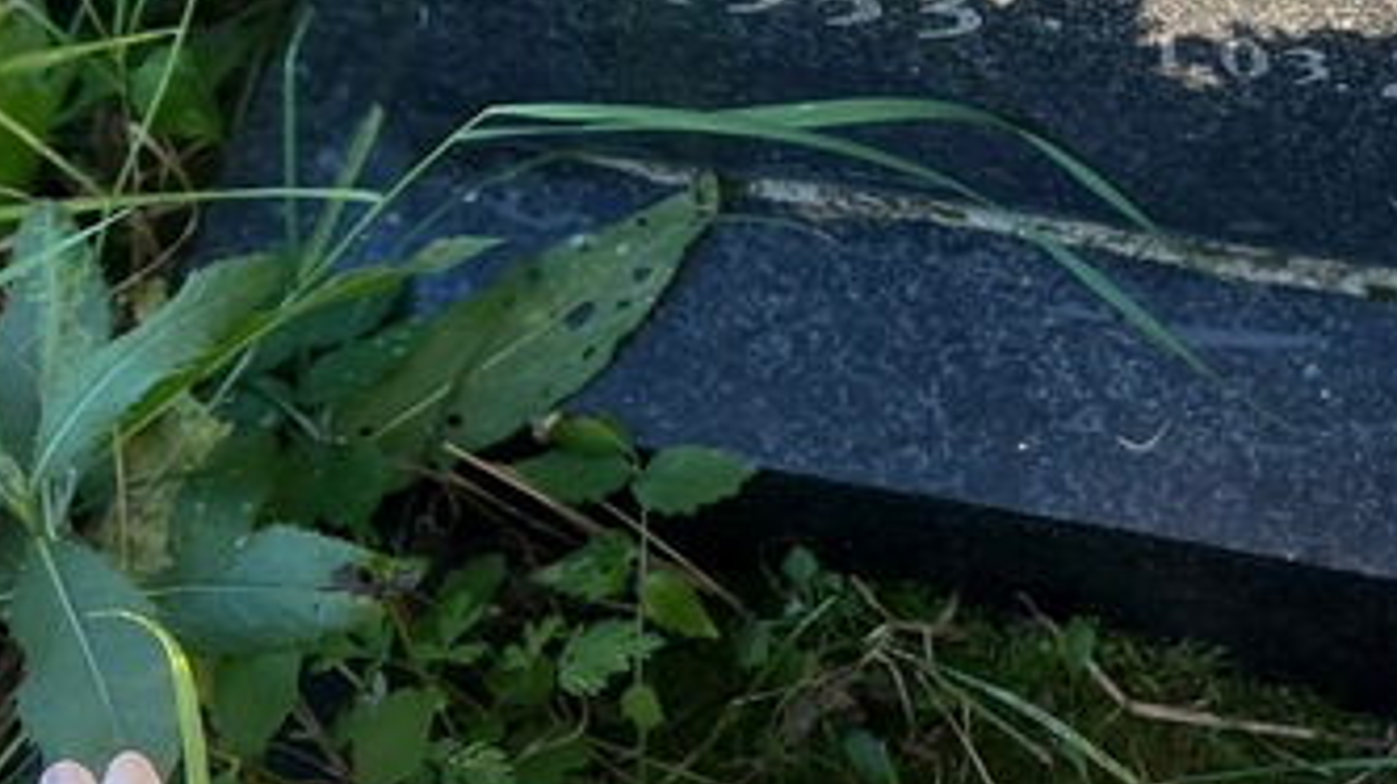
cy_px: -50
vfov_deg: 17.2
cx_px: 1120
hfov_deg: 30.3
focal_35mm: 68
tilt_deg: -55.9
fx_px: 2518
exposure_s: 1/368
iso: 50
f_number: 1.5
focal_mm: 5.7
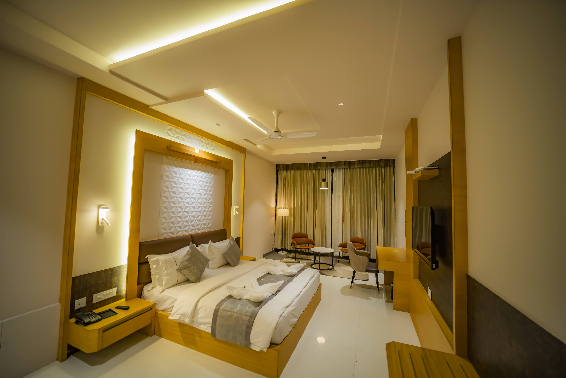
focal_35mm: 14
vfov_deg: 81.2
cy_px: 189
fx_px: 220
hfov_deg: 104.3
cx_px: 283
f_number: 2.8
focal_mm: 14
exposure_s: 1/160
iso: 800
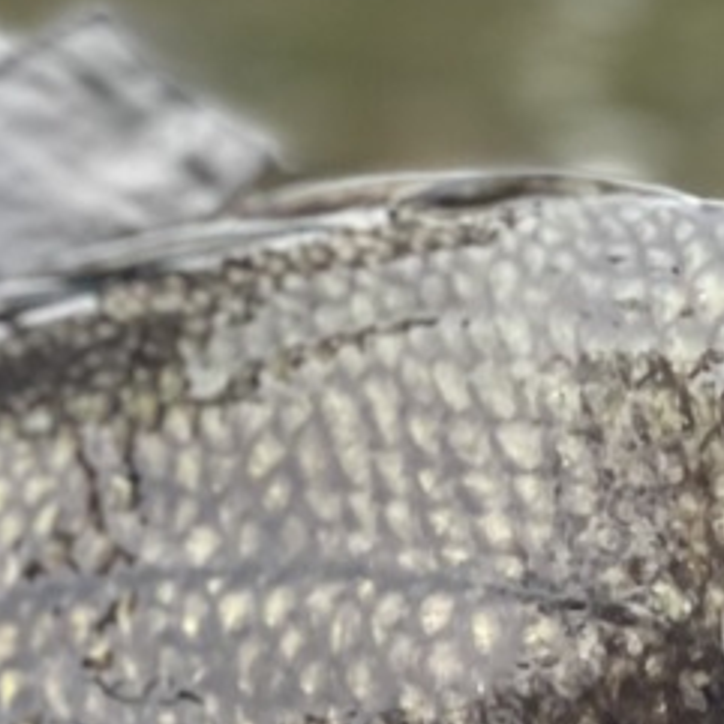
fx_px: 5774
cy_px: 901
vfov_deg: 7.1
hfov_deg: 7.2
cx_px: 252
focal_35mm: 244
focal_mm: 6
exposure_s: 1/122
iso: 80
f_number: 2
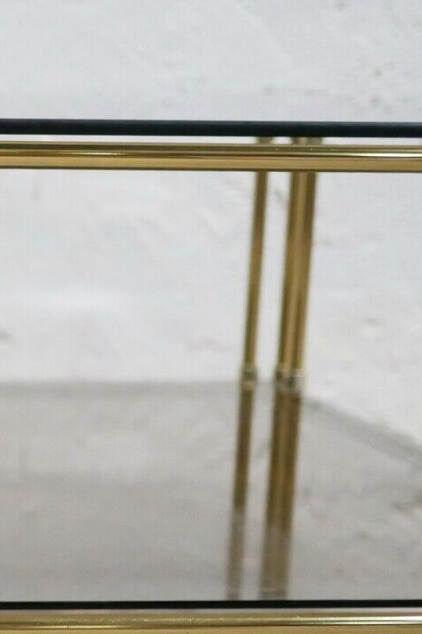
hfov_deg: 10.8
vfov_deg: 17.4
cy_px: 440
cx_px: -386
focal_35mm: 117
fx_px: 2057
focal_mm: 20
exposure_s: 1/60
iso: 2500
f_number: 1.7
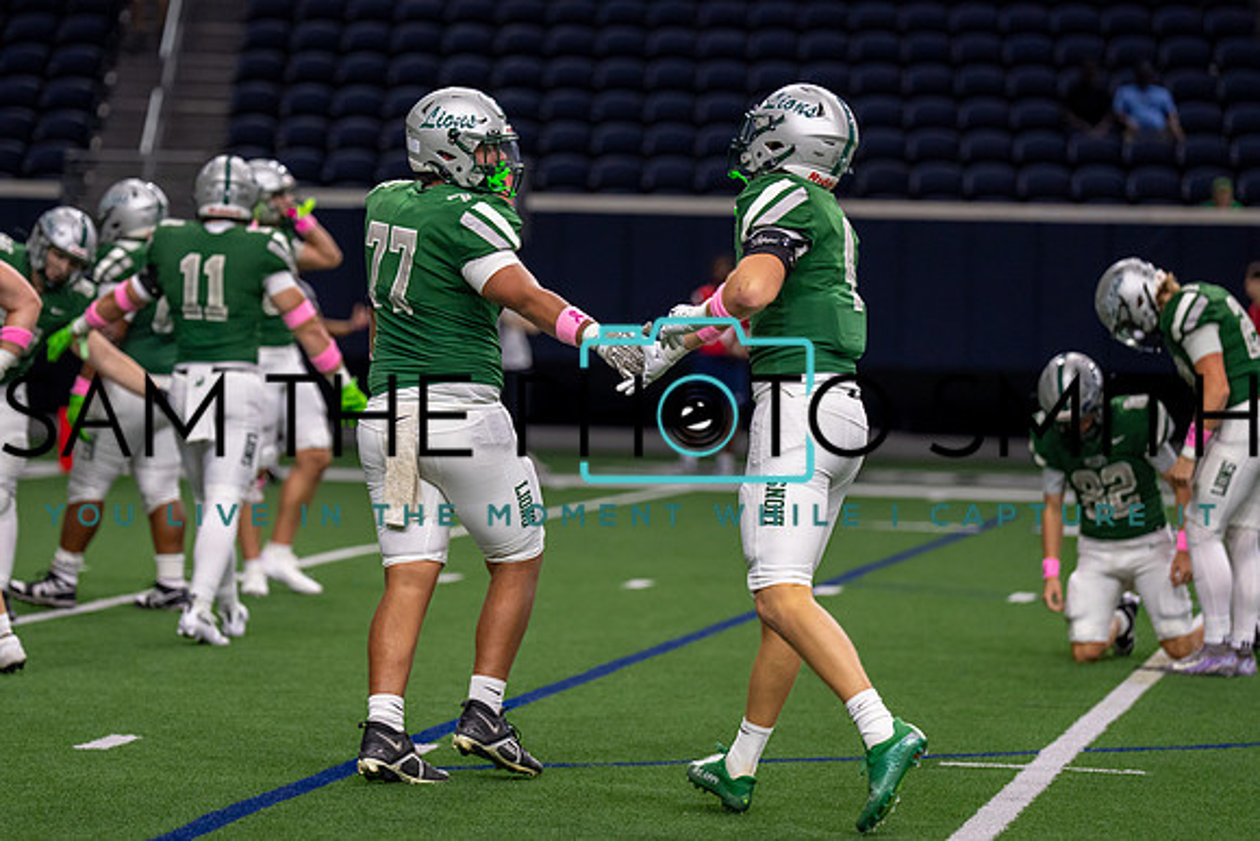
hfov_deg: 10.2
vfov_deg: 6.8
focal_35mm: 201
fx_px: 7033
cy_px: 372
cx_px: 519
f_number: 2.8
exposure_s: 1/1000
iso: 2000
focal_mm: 159
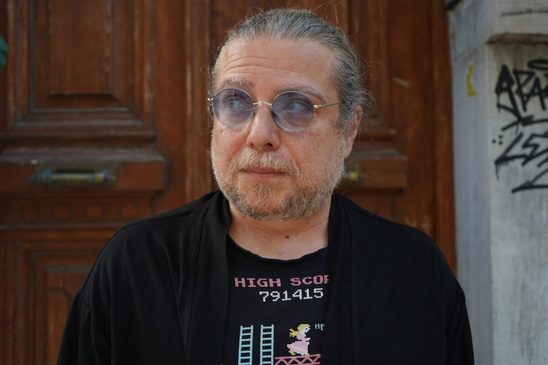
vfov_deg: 31.2
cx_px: 274
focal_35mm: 43
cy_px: 182
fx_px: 655
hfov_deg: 45.4
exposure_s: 1/80
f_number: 4.5
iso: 800
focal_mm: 43
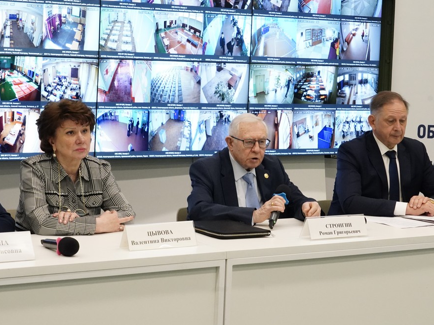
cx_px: 223
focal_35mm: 87
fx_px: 1091
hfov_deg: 22.5
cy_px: 152
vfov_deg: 17.0
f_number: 13
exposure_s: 1/50
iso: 6400
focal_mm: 53
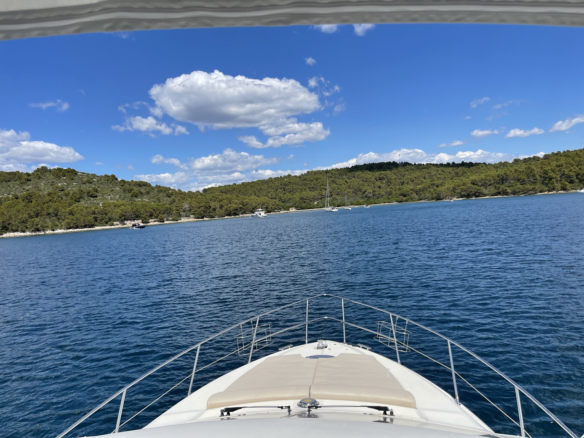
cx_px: 292
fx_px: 422
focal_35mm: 25
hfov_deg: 69.4
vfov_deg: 54.9
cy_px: 219
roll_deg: +4.5
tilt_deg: -0.4
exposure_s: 1/5618
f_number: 1.6
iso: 32
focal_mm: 5.1
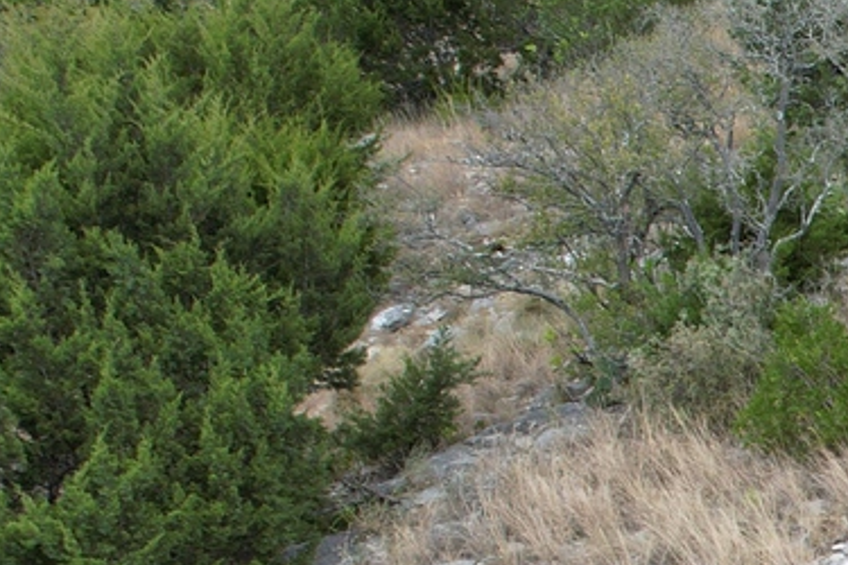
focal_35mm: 95
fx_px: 2238
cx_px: 1624
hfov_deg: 16.8
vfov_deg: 13.5
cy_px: 872
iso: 100
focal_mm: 8.38
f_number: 2.8
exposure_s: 1/500
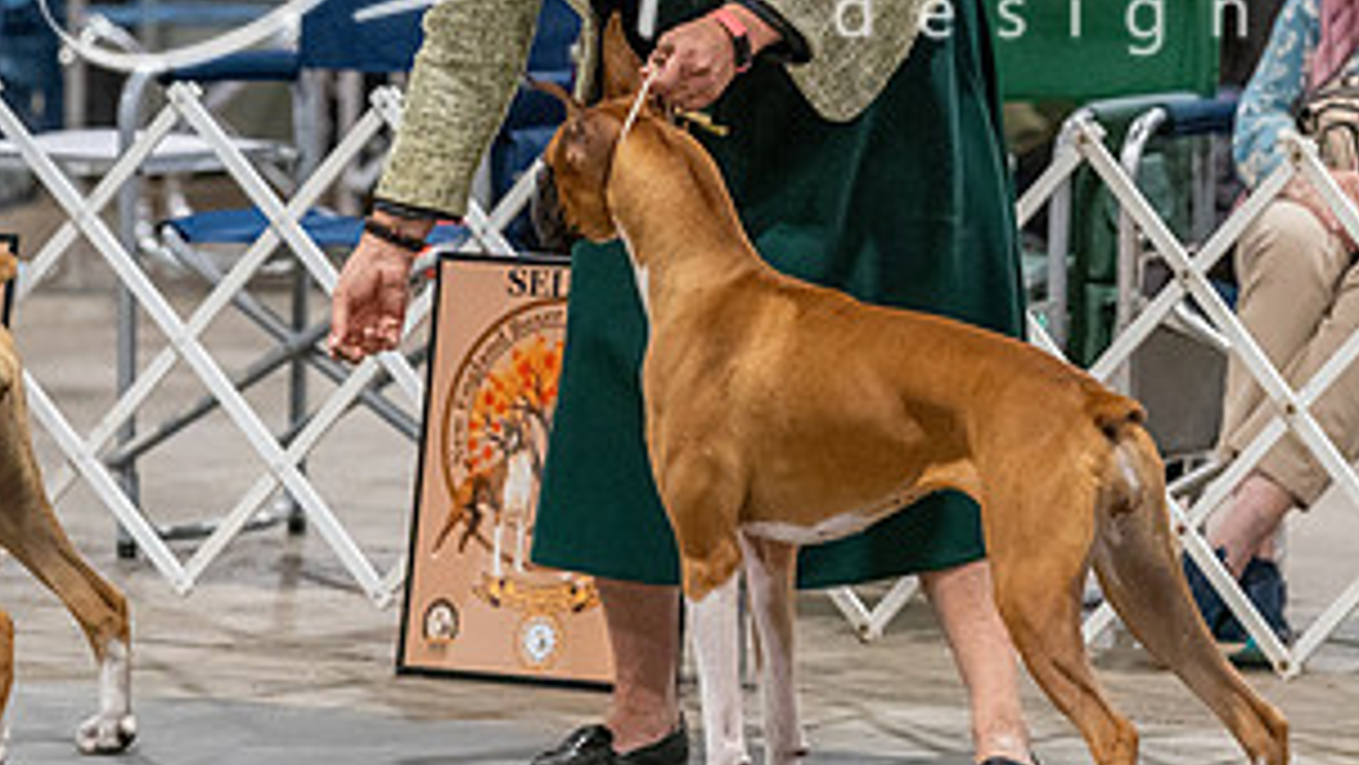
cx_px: 688
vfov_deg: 3.4
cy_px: 151
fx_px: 12903
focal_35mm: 358
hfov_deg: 6.0
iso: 6400
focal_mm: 178
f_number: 3.5
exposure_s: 1/250
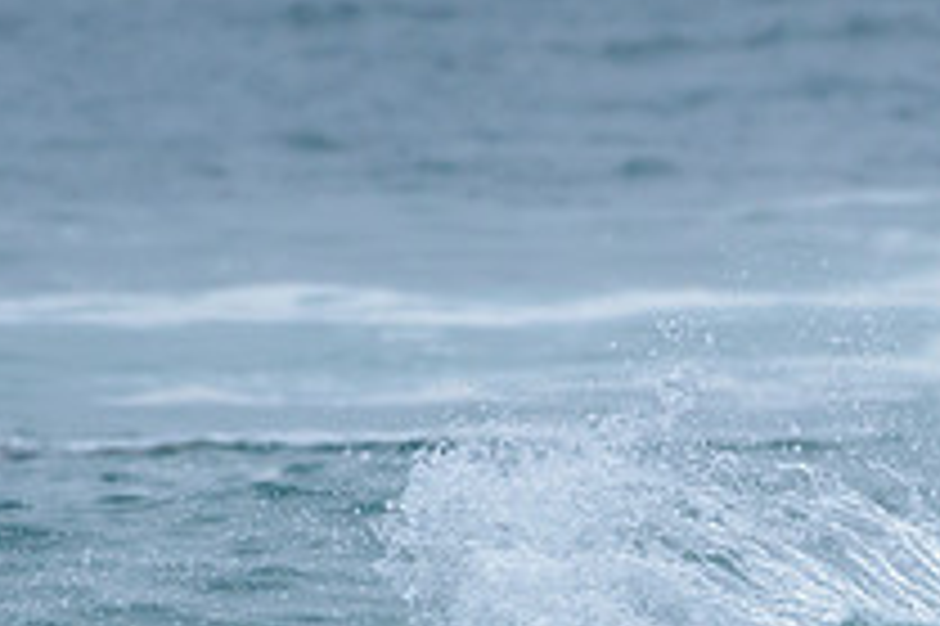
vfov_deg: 0.8
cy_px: 741
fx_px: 44405
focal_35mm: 1702
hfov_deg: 1.2
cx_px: 1073
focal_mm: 500
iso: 800
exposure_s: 1/1000
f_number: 5.6
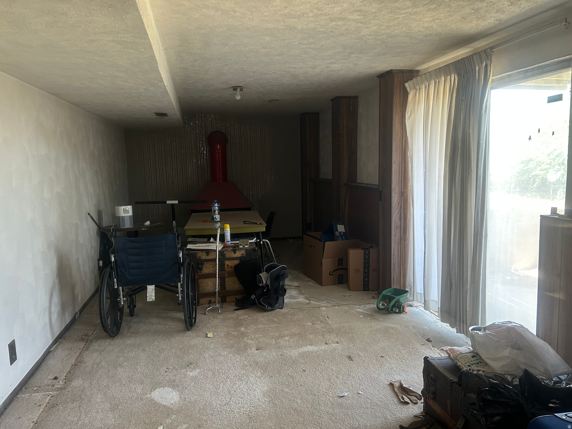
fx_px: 430
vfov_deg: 53.1
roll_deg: +0.2
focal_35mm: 26
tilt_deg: -5.9
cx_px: 286
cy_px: 214
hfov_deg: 67.3
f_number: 1.5
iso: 160
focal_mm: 5.7
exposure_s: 1/60
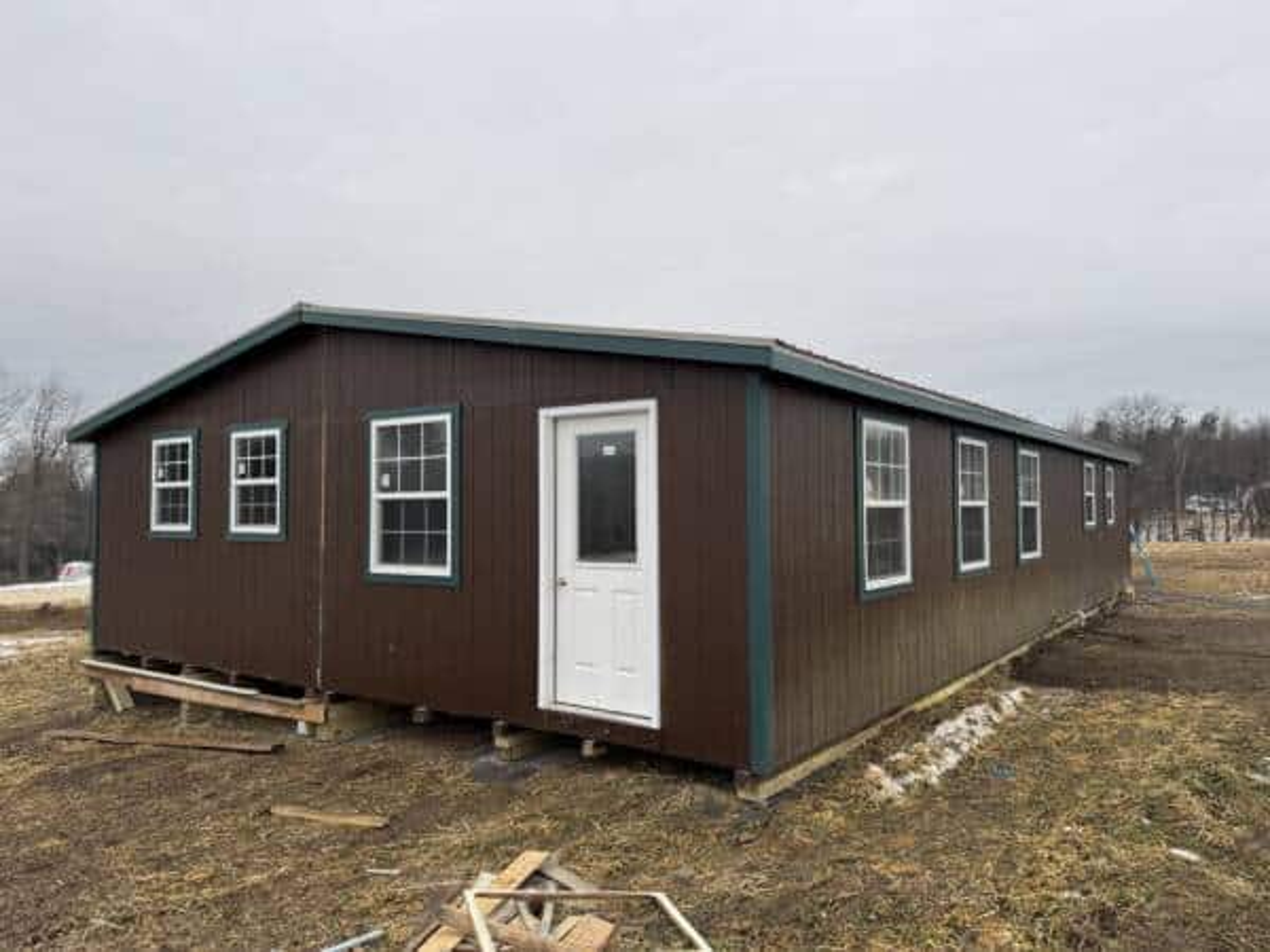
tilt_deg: +1.4
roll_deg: +1.1
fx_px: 881
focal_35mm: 24
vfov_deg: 56.8
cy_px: 476
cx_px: 635
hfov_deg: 71.6
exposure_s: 1/121
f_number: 1.78
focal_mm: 6.76
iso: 100
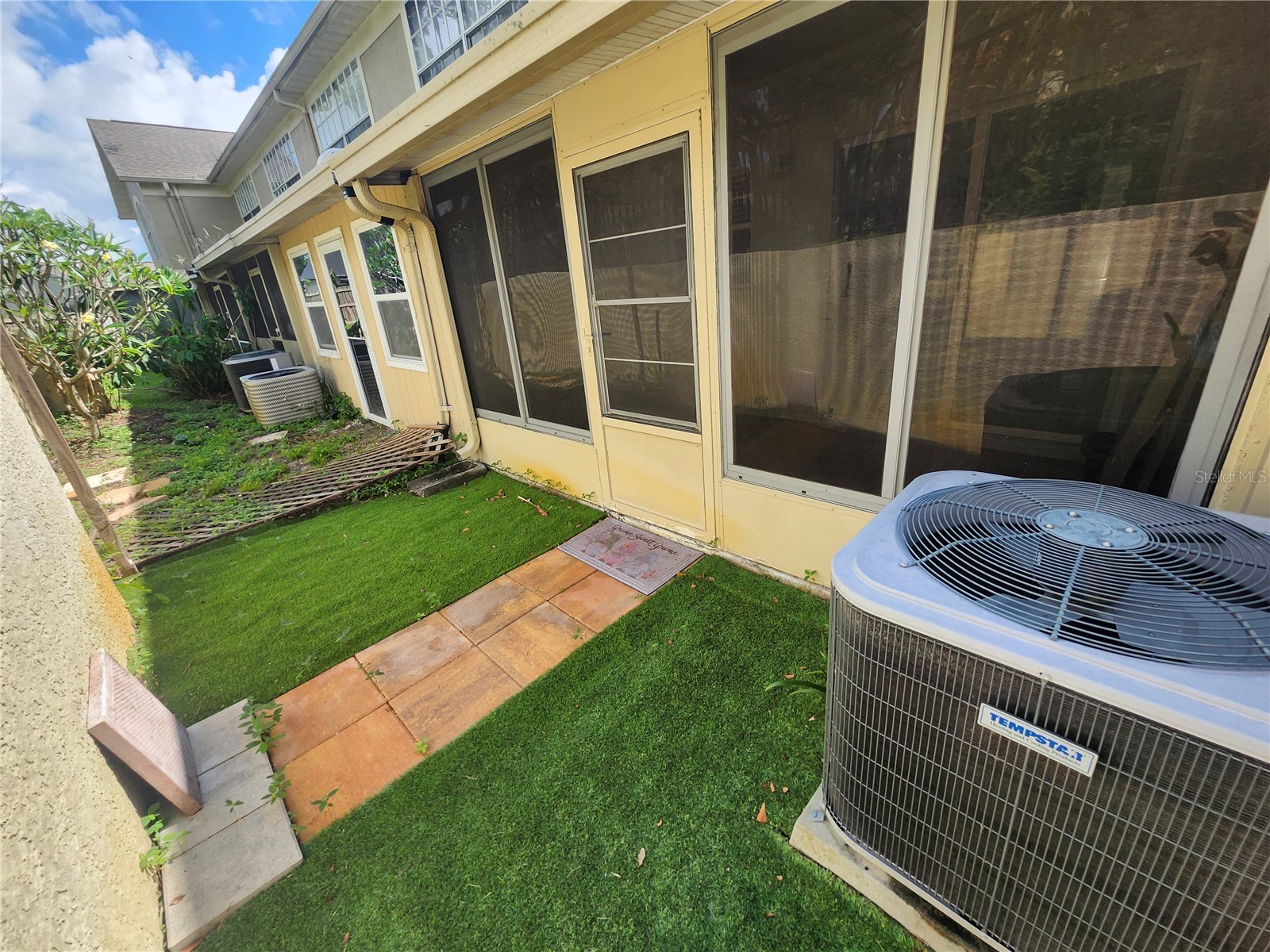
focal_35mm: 13
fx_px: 477
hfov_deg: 106.2
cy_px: 476
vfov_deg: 89.9
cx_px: 635
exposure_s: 1/477
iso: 40
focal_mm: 1.74
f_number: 2.2
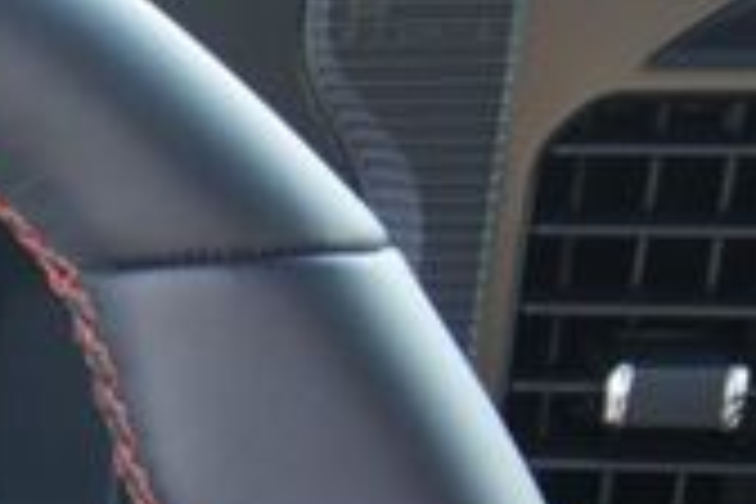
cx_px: -783
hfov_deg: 12.3
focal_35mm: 146
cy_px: 1102
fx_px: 3066
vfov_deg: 8.7
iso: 160
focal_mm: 16
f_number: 4
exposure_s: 1/60
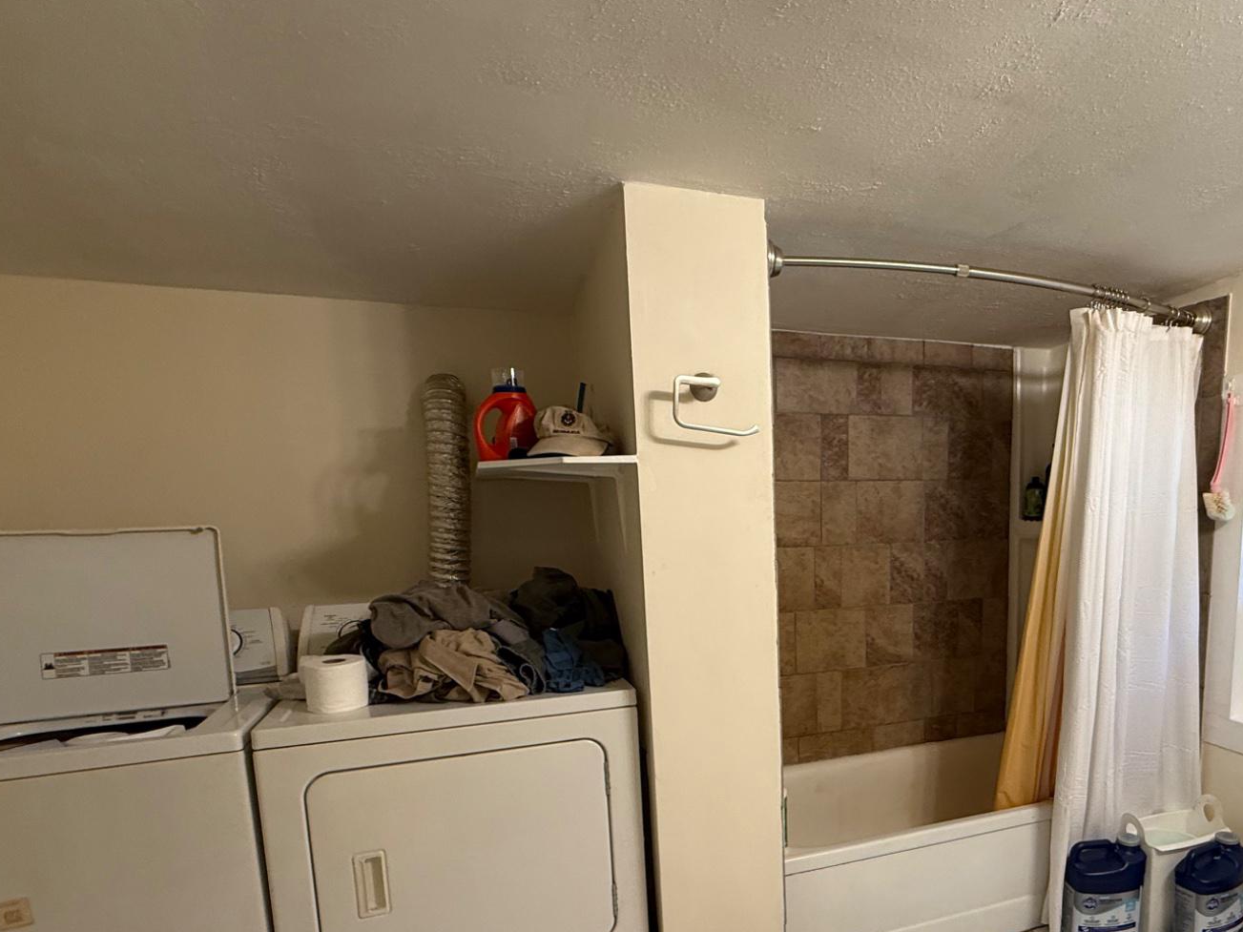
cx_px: 817
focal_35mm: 22
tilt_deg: -8.2
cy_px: 619
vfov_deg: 59.7
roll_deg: +1.1
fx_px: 790
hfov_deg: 74.3
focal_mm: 2.22
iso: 200
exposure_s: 1/60
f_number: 2.2
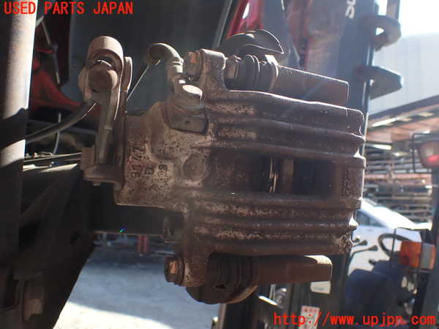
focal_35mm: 30
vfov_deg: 46.8
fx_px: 380
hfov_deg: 60.0
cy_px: 164
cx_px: 220
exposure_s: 1/200
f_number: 3.2
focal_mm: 5.4
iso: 100
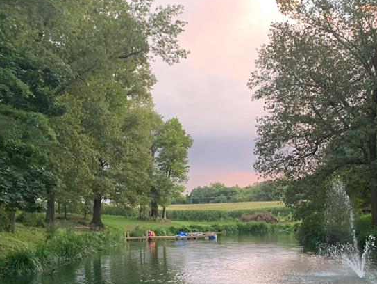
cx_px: 238
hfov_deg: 38.6
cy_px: 180
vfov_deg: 29.6
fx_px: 534
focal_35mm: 49
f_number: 1.8
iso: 200
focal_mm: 4.25
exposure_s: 1/60
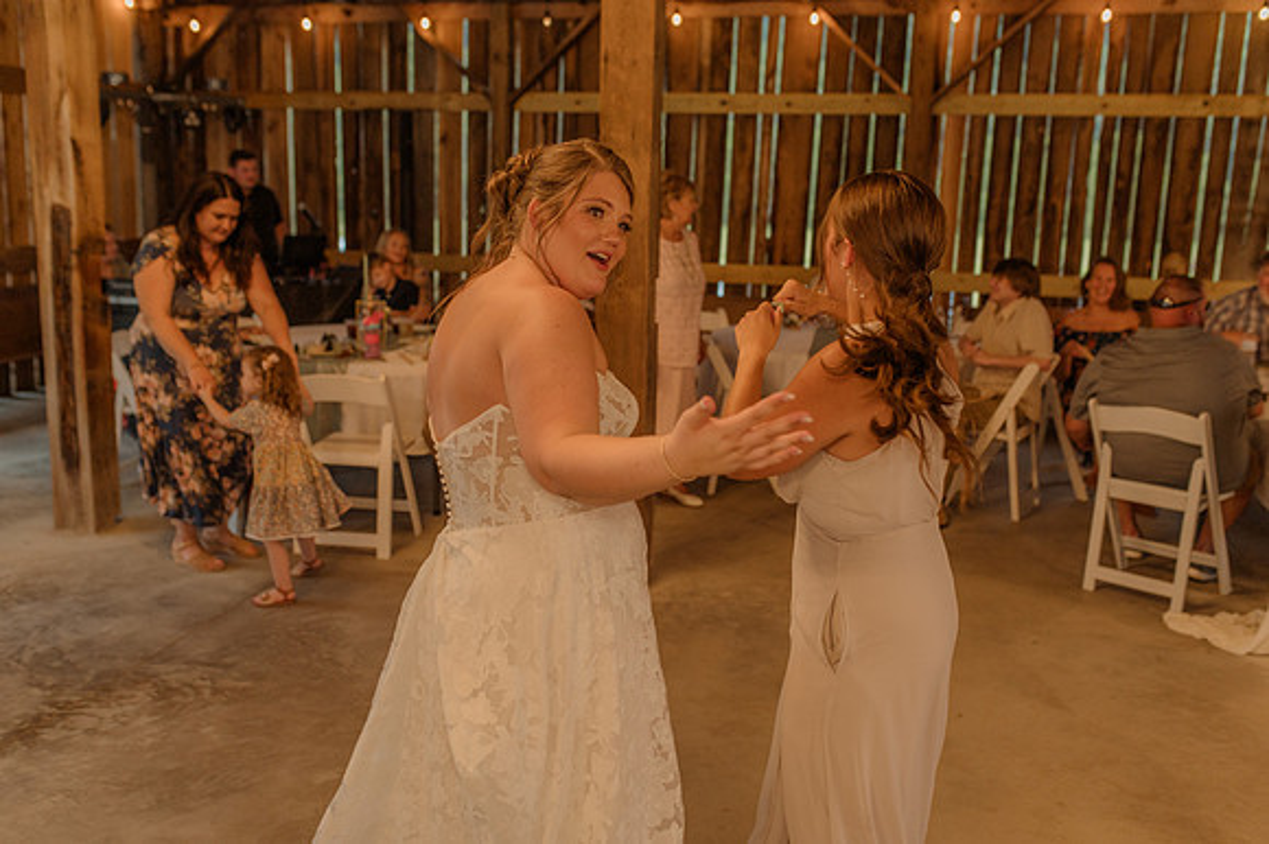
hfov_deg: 54.5
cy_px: 422
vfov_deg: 37.8
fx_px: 1233
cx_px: 634
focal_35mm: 35
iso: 640
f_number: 2.5
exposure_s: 1/200
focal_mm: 35
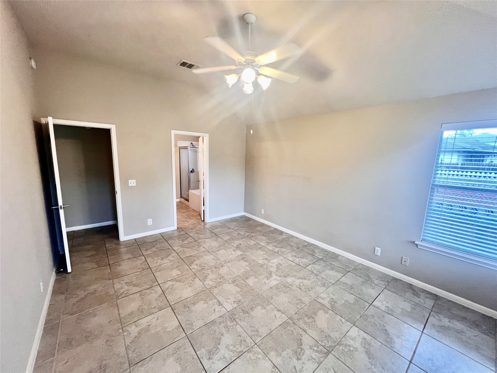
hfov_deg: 106.2
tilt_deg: -8.7
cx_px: 248
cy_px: 186
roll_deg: -1.1
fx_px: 187
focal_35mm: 13
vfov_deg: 89.9
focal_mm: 1.57
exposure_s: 1/60
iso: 200
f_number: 1.8
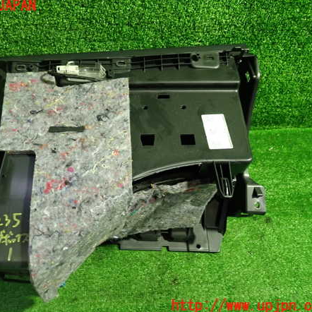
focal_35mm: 36
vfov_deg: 46.0
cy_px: 156
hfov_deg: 45.7
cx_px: 119
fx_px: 367
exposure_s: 1/30
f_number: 2.3
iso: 320
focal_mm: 5.4
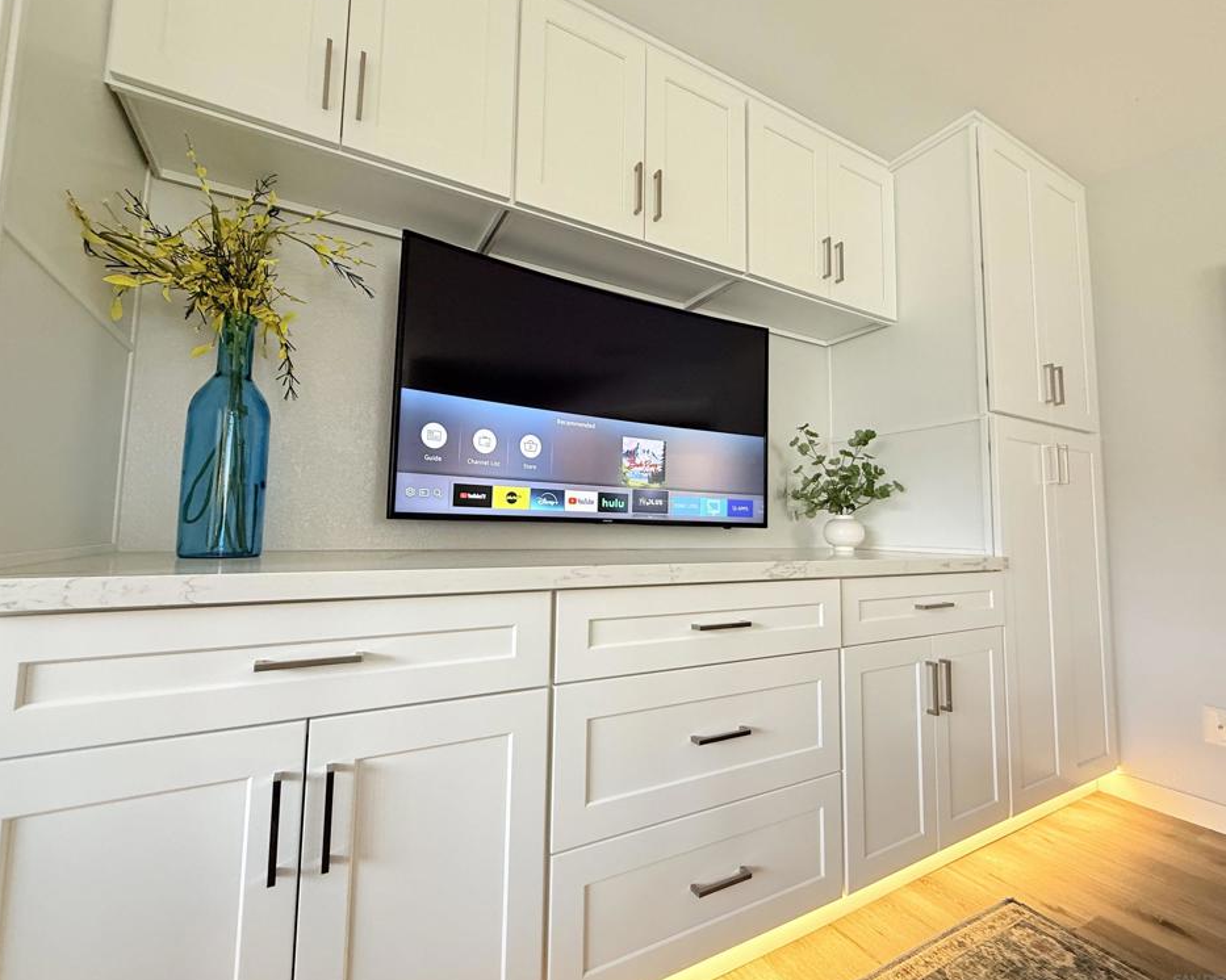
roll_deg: -0.9
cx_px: 606
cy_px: 485
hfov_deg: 96.8
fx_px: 544
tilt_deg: +4.5
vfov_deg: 84.0
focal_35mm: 15
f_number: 2.2
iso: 320
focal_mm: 2.22
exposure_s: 1/120
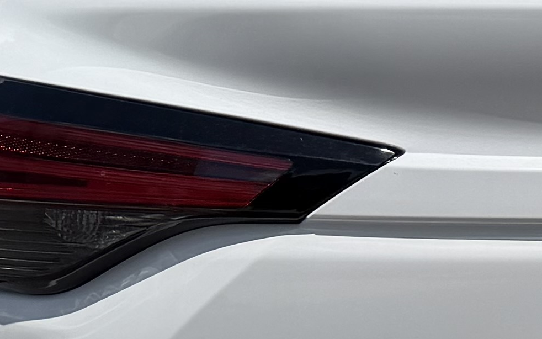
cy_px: 58
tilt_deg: -5.4
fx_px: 2186
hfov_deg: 12.3
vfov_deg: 8.8
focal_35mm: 148
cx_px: 1124
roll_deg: +1.2
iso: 100
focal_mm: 6.76
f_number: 1.78
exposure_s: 1/14286
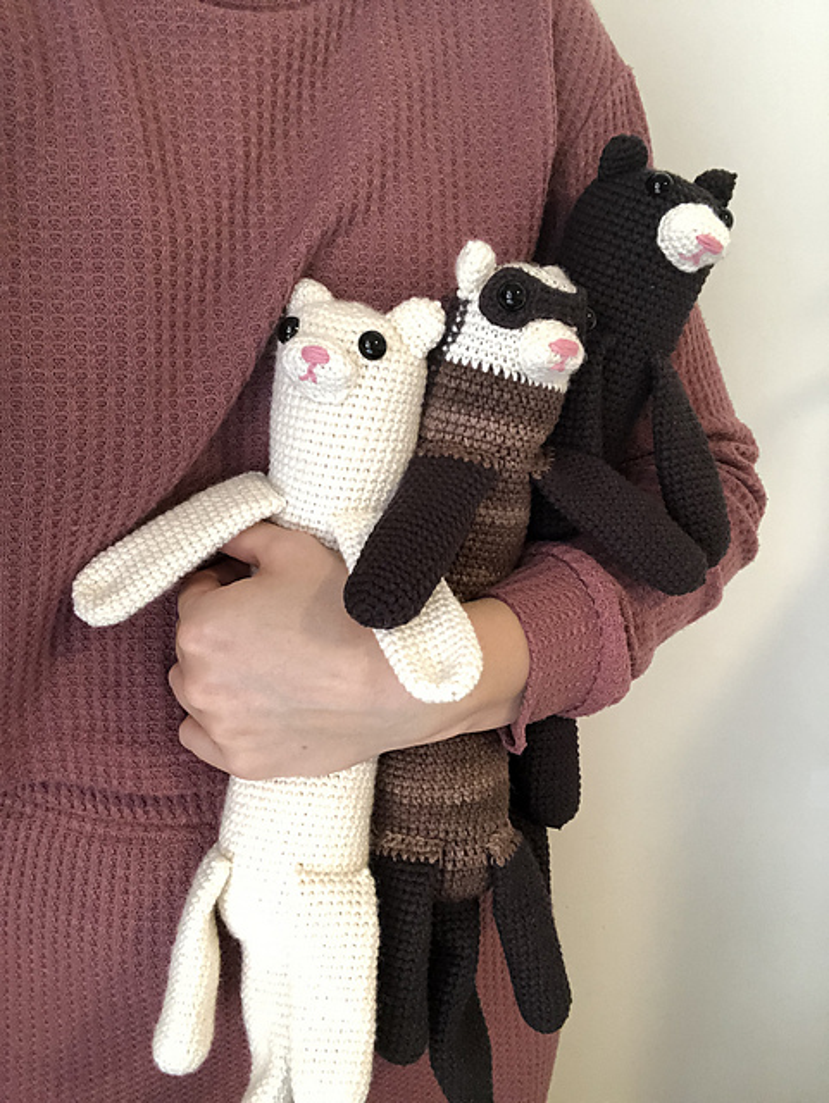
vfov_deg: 56.8
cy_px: 552
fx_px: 1020
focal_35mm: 32
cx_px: 414
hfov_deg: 44.2
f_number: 2.2
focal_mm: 2.87
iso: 400
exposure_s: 1/33
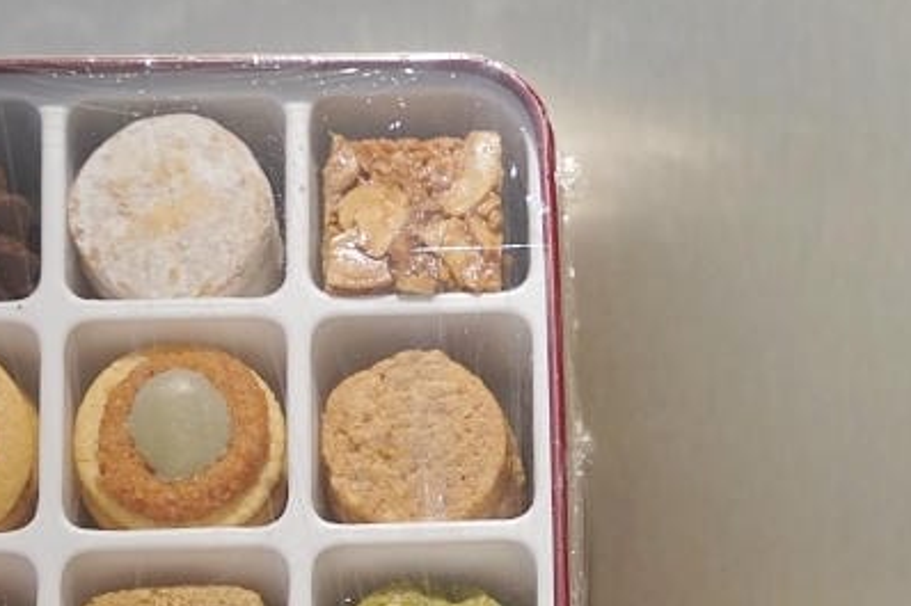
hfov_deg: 10.2
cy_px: 572
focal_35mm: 202
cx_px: 758
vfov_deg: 6.8
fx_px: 5109
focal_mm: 67
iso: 800
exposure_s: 1/160
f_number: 4
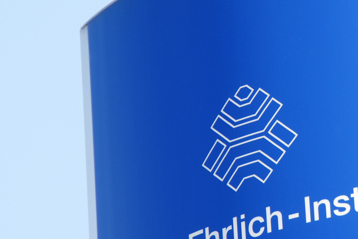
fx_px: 4571
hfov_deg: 4.5
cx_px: 356
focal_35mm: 459
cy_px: 129
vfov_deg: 3.0
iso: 100
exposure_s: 1/160
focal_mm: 135
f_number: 6.3
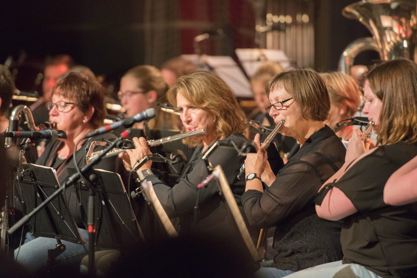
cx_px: 208
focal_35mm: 300
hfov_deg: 6.9
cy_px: 139
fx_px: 3475
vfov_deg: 4.6
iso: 4000
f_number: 2.8
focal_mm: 200
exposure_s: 1/100
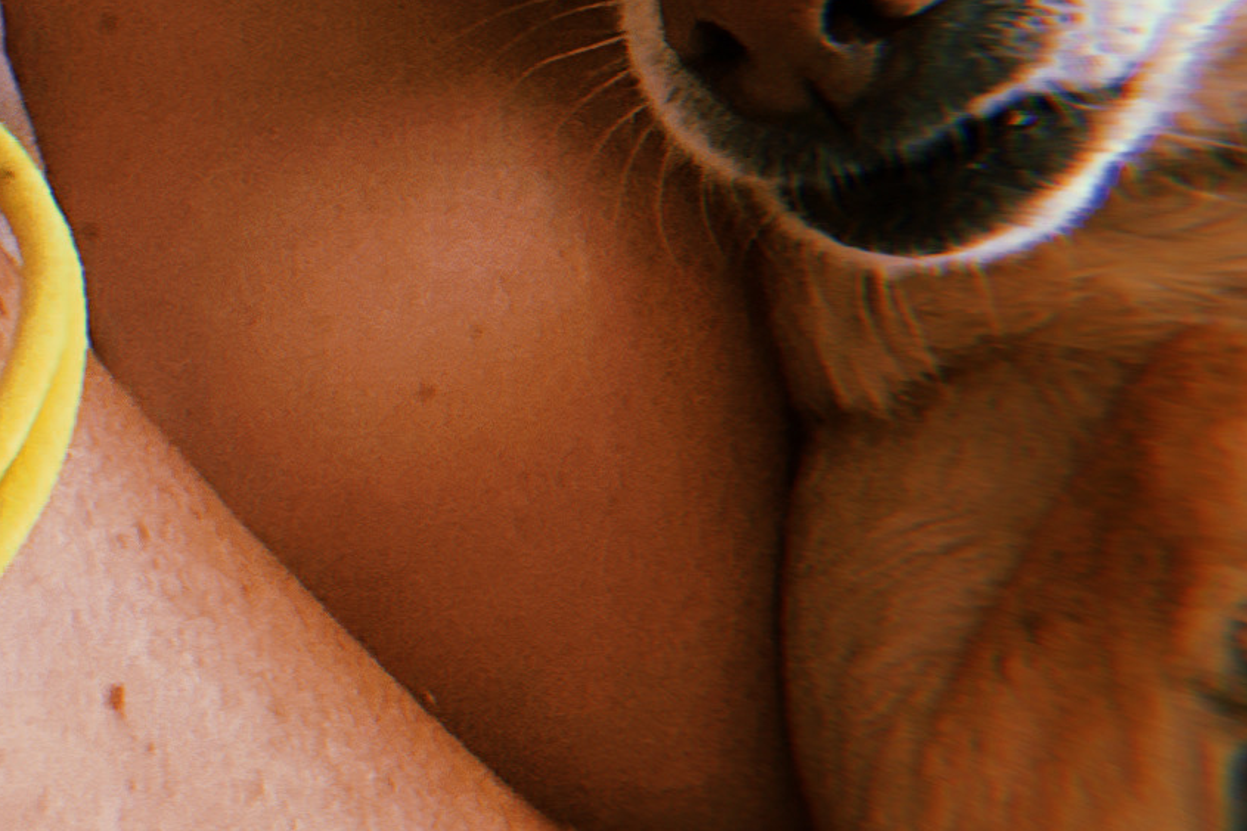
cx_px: -177
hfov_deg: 17.3
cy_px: 89
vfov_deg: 11.9
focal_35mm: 114
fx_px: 3948
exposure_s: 1/60
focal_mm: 2.71
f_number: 2.2
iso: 320
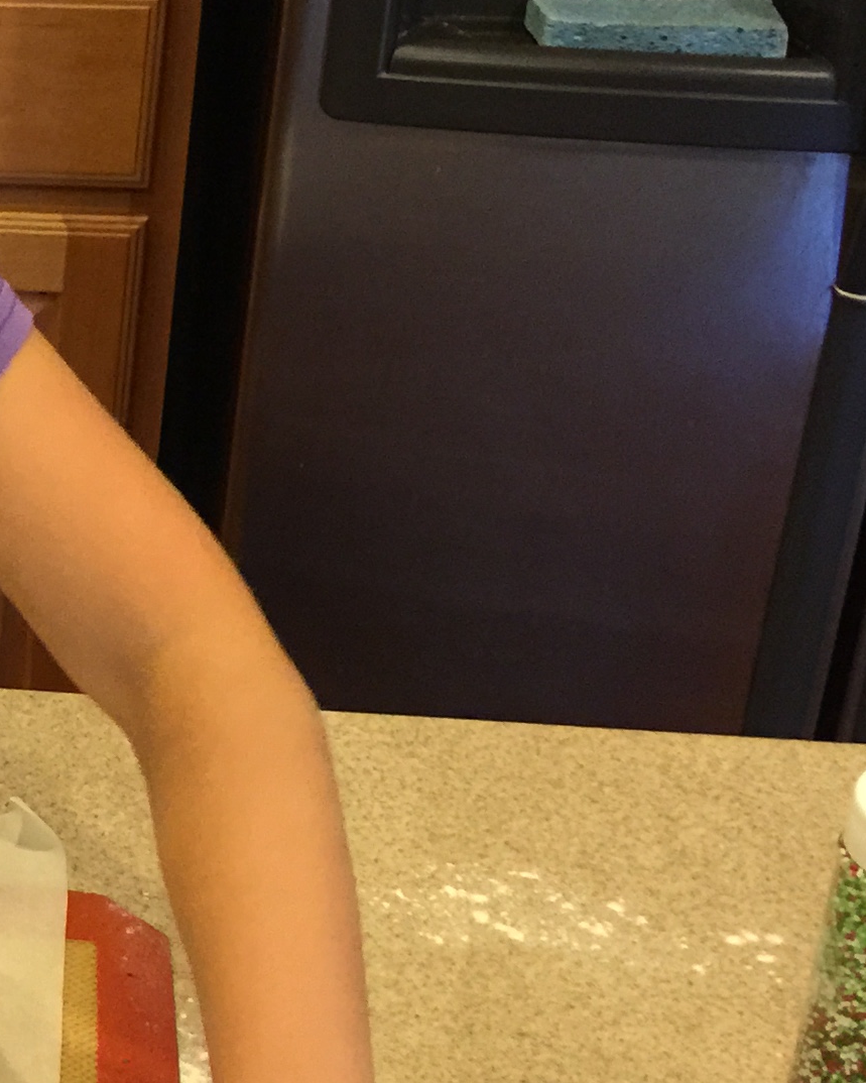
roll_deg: +1.8
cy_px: 454
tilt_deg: -26.2
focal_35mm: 86
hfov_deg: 16.0
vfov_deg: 22.2
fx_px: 2756
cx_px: -526
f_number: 2.2
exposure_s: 1/15
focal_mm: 4.15
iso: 125
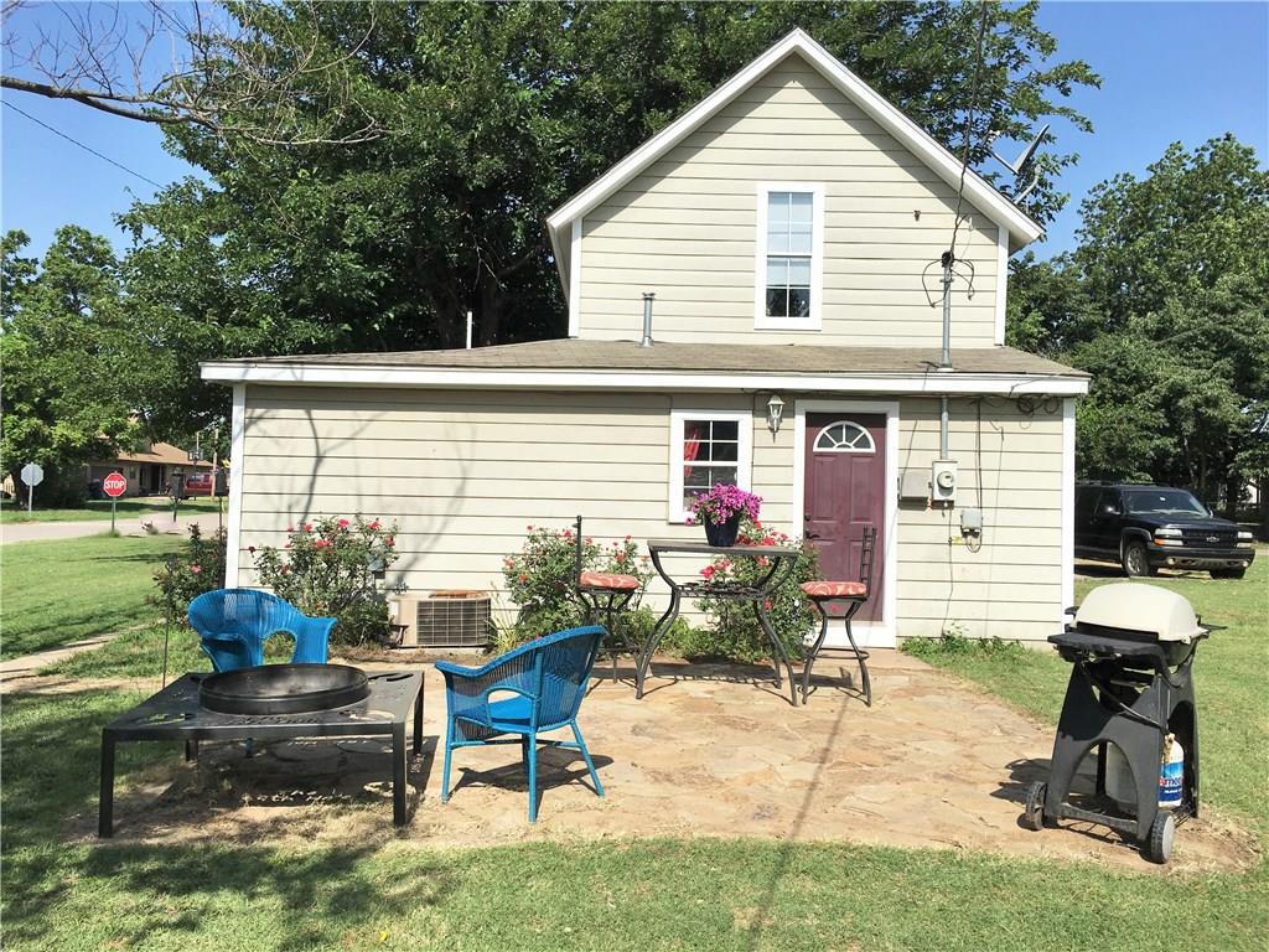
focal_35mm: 29
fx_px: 1063
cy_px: 476
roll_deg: -1.6
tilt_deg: +1.4
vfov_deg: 48.2
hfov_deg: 61.7
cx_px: 634
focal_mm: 4.15
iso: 25
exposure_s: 1/2653
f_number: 2.2
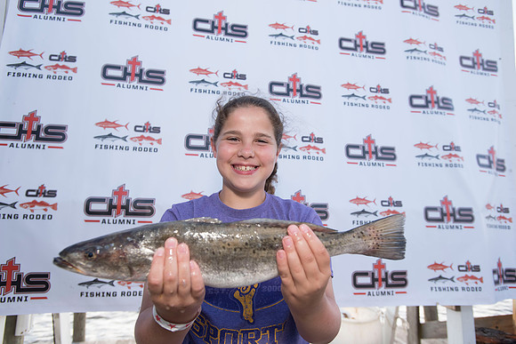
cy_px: 172
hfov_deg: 73.7
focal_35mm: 24
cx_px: 258
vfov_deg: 53.2
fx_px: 344
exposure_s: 1/400
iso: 250
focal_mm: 24
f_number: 4.5
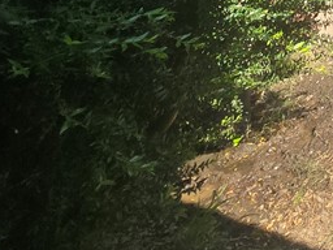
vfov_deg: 21.0
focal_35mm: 52
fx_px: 500
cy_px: -176
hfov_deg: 20.7
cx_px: 633
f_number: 2.2
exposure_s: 1/838
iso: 50
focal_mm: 2.2
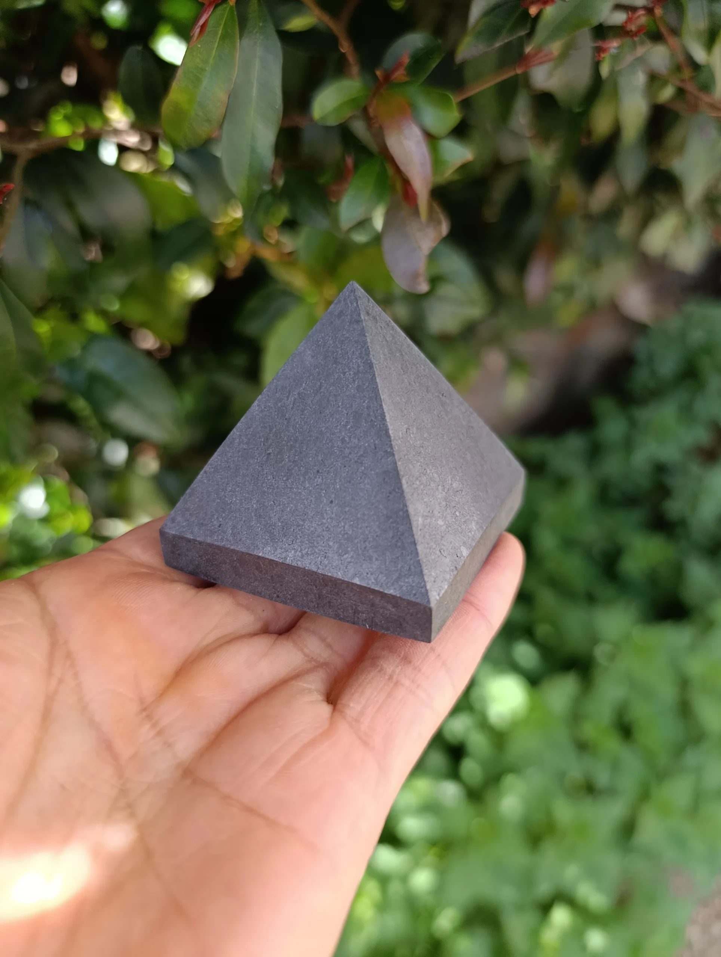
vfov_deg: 73.8
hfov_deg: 59.0
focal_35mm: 23
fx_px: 637
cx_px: 360
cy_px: 478
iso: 156
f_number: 1.6
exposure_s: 1/120
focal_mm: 6.1
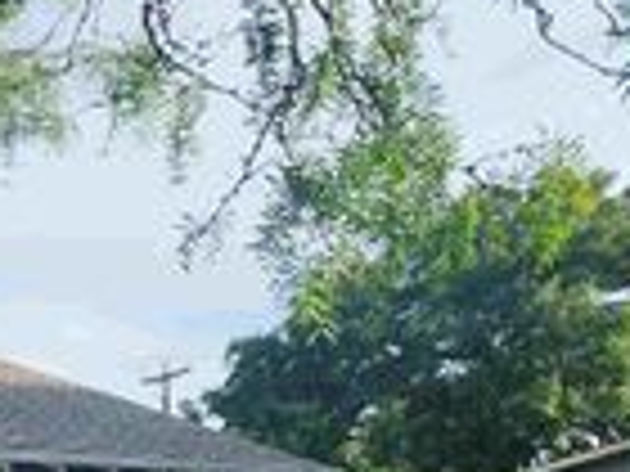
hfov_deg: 19.5
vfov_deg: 16.8
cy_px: 650
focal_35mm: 82
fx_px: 1492
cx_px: -414
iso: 12
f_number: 1.8
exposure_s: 1/625
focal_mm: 6.4
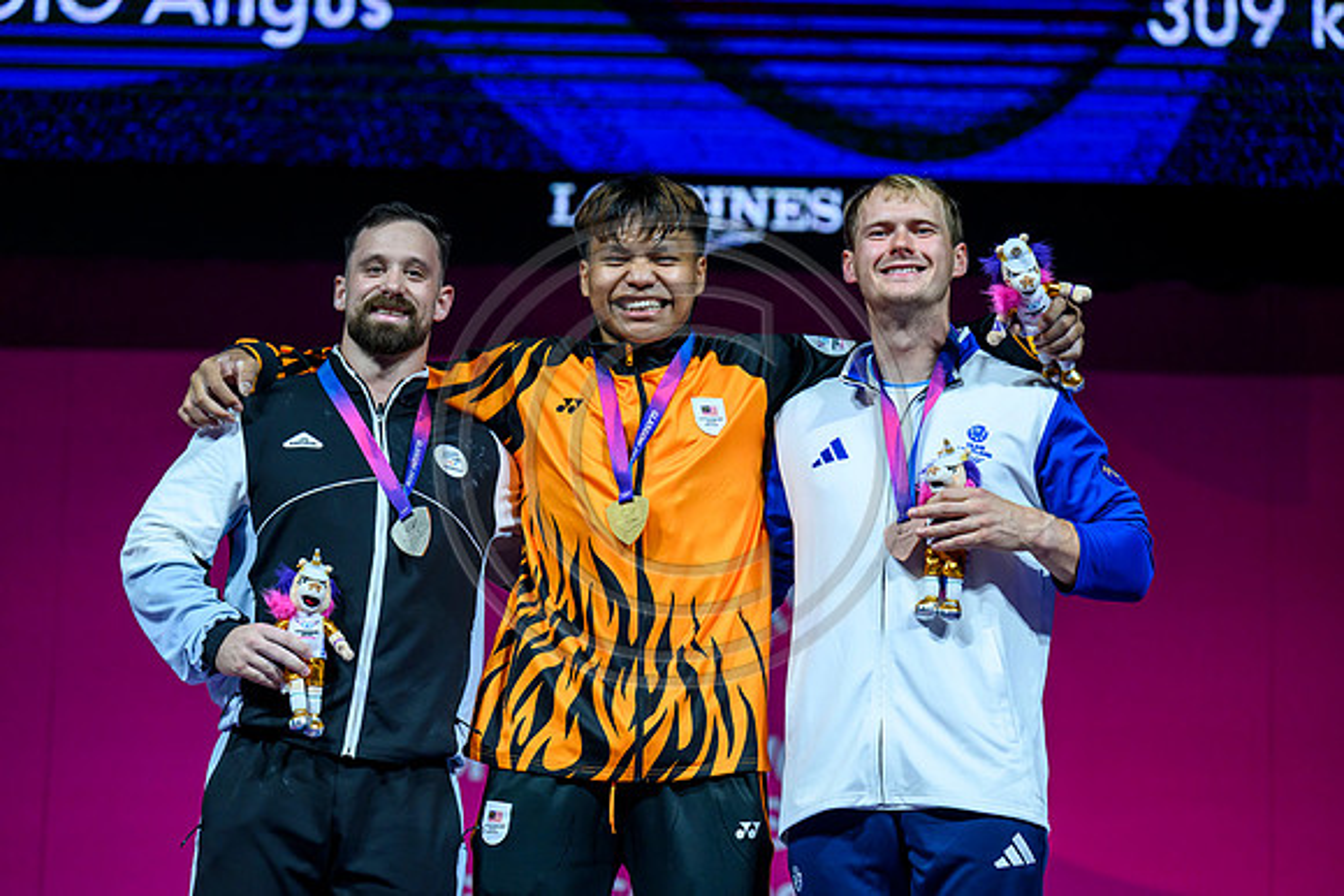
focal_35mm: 135
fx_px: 5041
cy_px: 448
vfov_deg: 10.2
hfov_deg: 15.2
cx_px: 672
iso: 2500
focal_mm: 135
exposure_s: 1/1250
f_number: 3.2
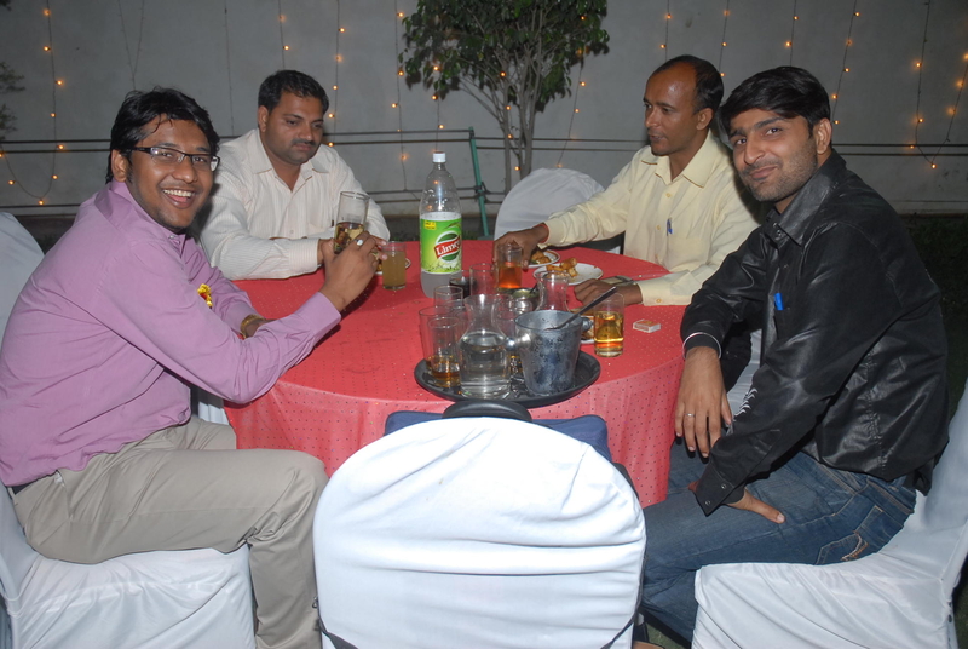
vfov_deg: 40.1
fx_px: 889
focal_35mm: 33
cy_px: 324
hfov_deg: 57.2
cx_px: 484
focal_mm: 22
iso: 400
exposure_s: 1/125
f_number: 4.5
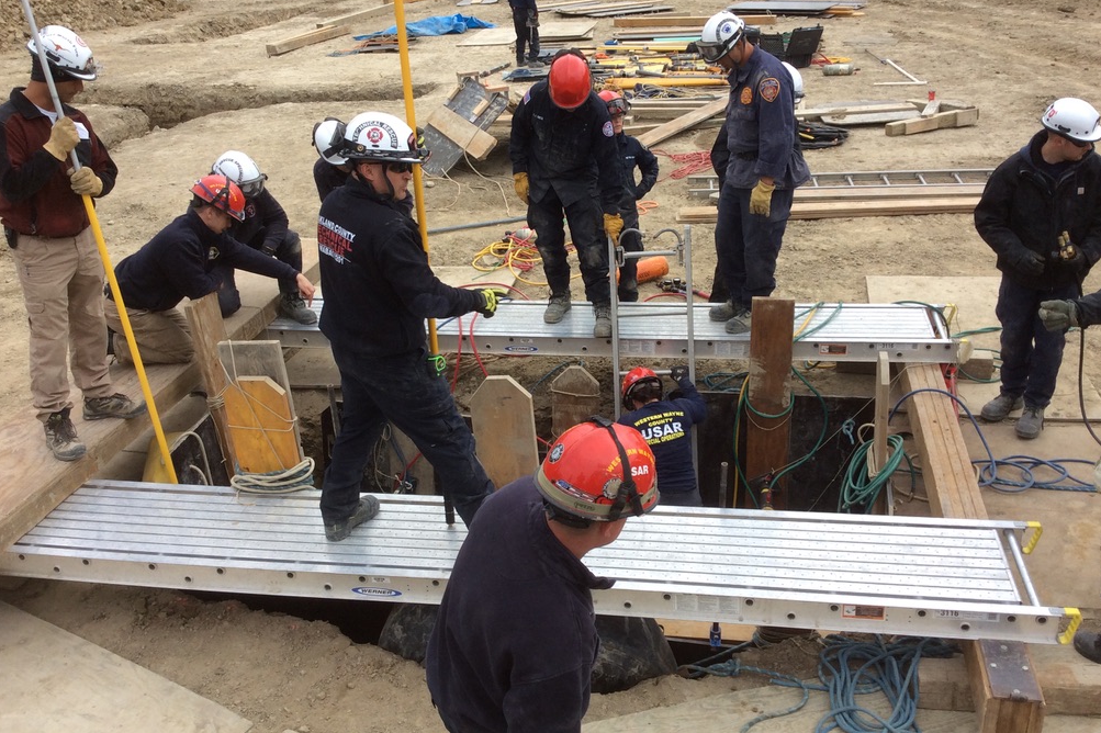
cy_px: 364
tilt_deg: -25.0
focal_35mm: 34
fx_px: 1039
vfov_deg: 38.9
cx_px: 557
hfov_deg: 55.8
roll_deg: +1.7
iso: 32
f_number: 2.4
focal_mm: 3.3
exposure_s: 1/907
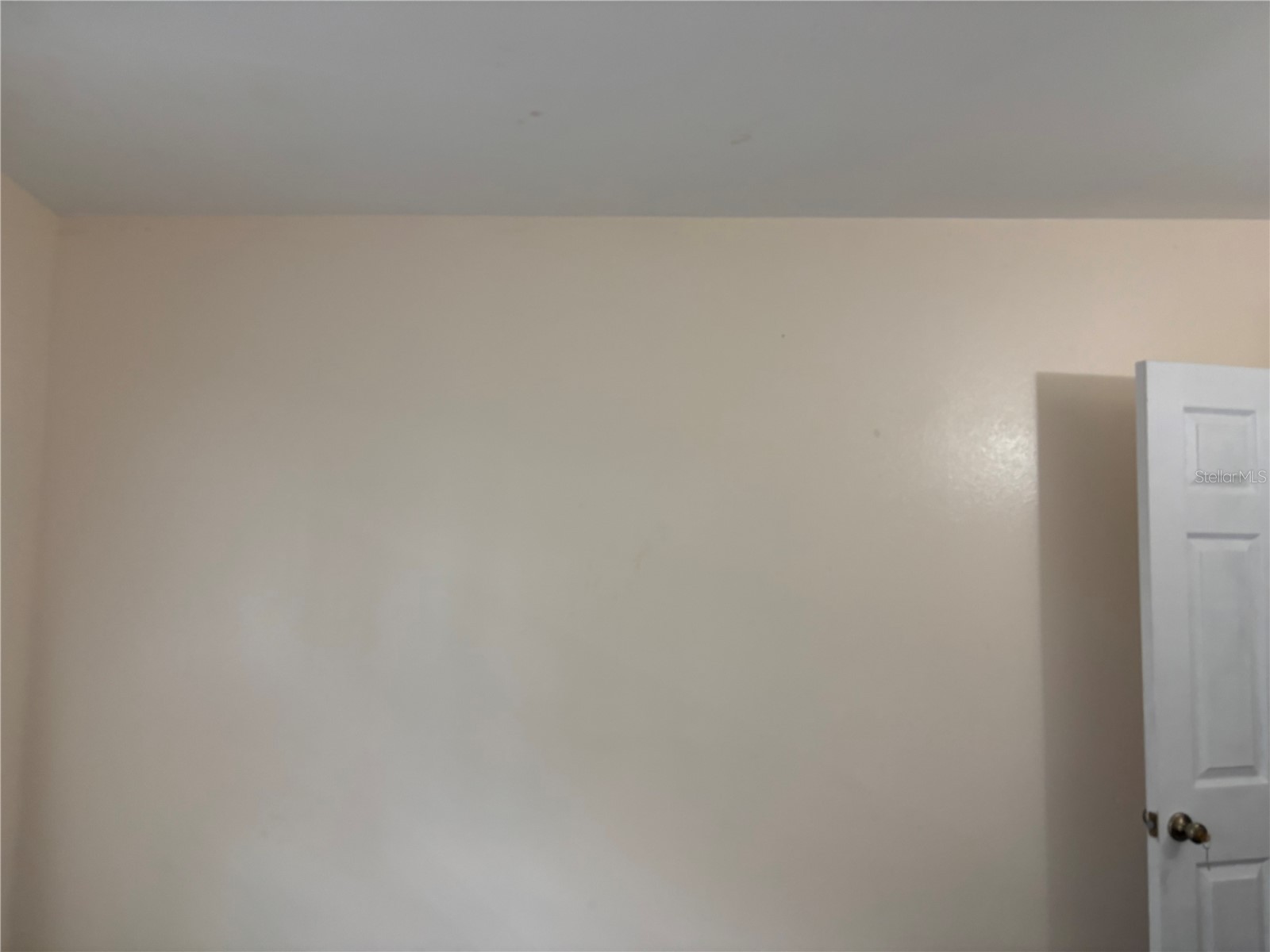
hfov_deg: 67.3
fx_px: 954
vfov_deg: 53.1
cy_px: 476
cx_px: 635
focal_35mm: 26
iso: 160
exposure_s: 1/60
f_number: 1.6
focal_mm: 5.96
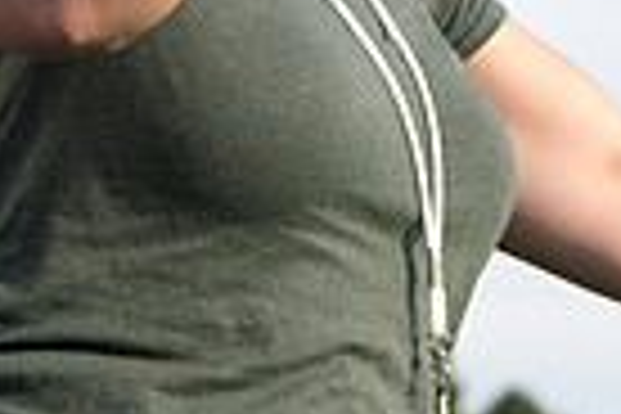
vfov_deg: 5.7
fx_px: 4053
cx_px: 648
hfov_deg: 8.7
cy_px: -358
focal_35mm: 235
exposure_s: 1/3200
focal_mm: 56
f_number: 5.6
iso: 800
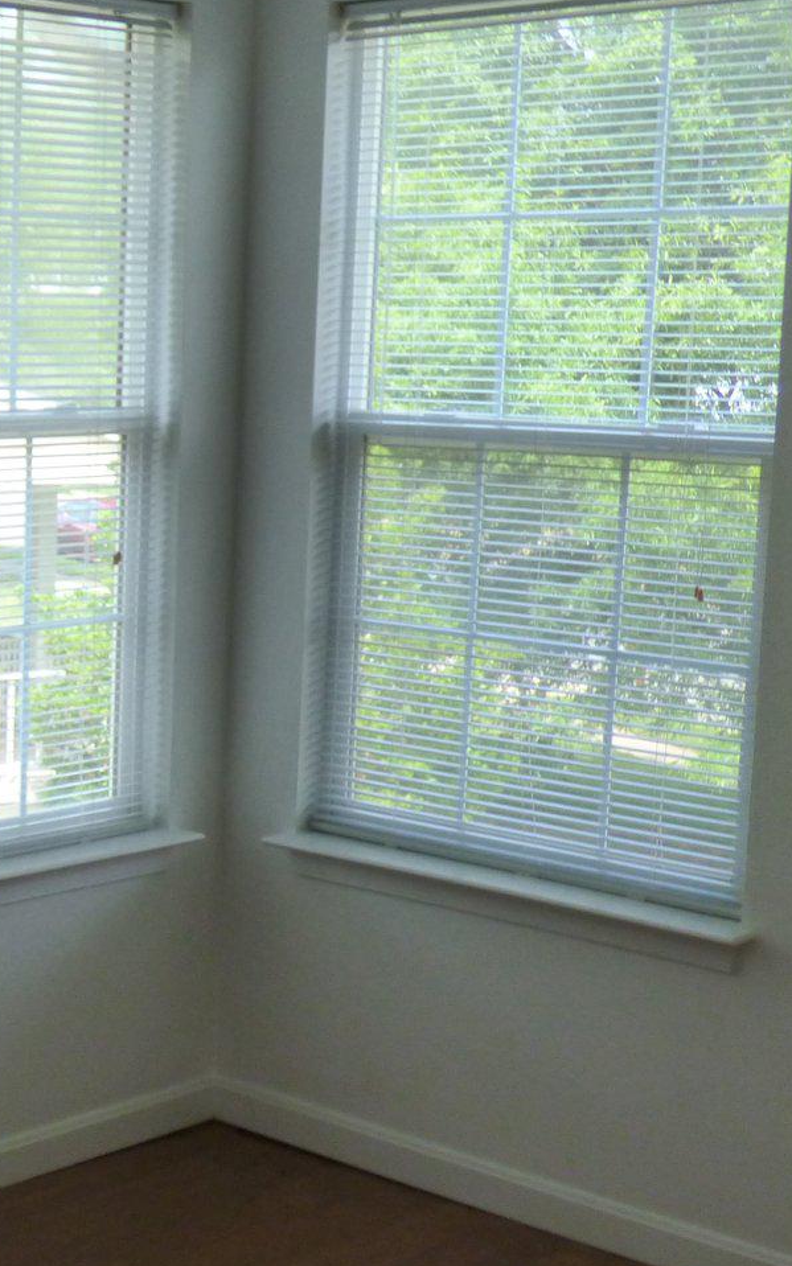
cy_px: 689
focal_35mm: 68
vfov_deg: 30.2
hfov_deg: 18.1
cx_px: -168
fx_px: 2348
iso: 200
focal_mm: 5.29
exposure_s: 1/100
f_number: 3.3
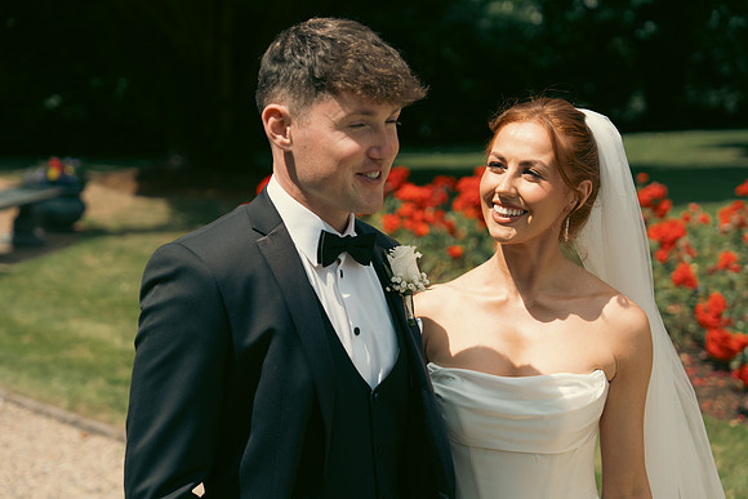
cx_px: 374
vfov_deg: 19.5
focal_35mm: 70
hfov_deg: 28.8
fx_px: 1455
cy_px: 250
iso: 200
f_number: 3.5
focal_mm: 70
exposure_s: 1/2000
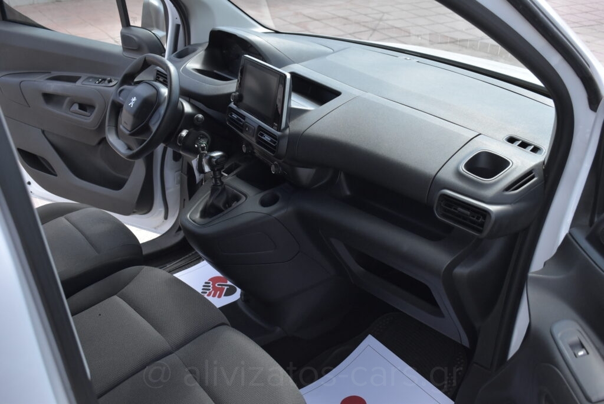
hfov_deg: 53.1
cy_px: 202
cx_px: 302
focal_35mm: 36
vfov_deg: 36.9
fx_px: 604
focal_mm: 24
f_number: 3.8
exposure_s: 1/2500
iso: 1600
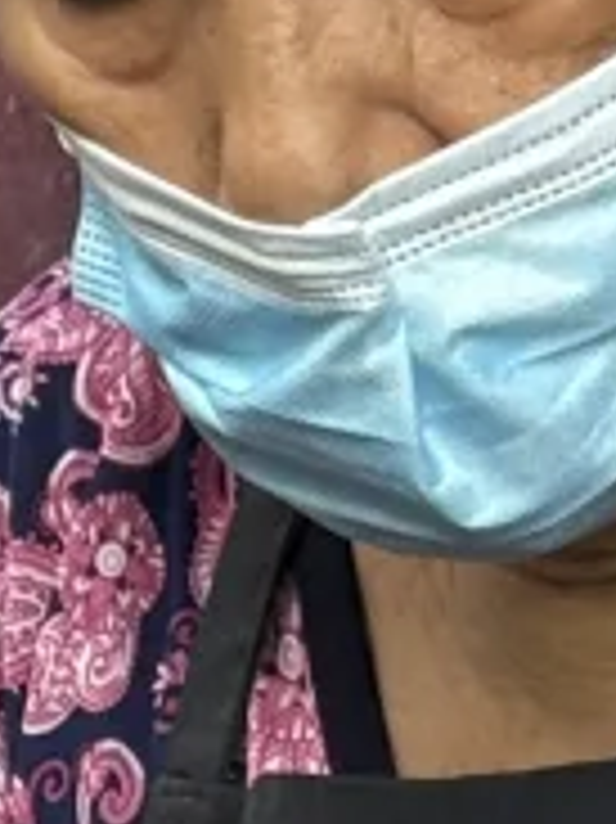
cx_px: 40
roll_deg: -0.6
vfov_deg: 5.2
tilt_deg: -7.8
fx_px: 8979
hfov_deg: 3.9
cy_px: 869
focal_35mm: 378
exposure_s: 1/100
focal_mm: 6.76
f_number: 1.78
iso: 100
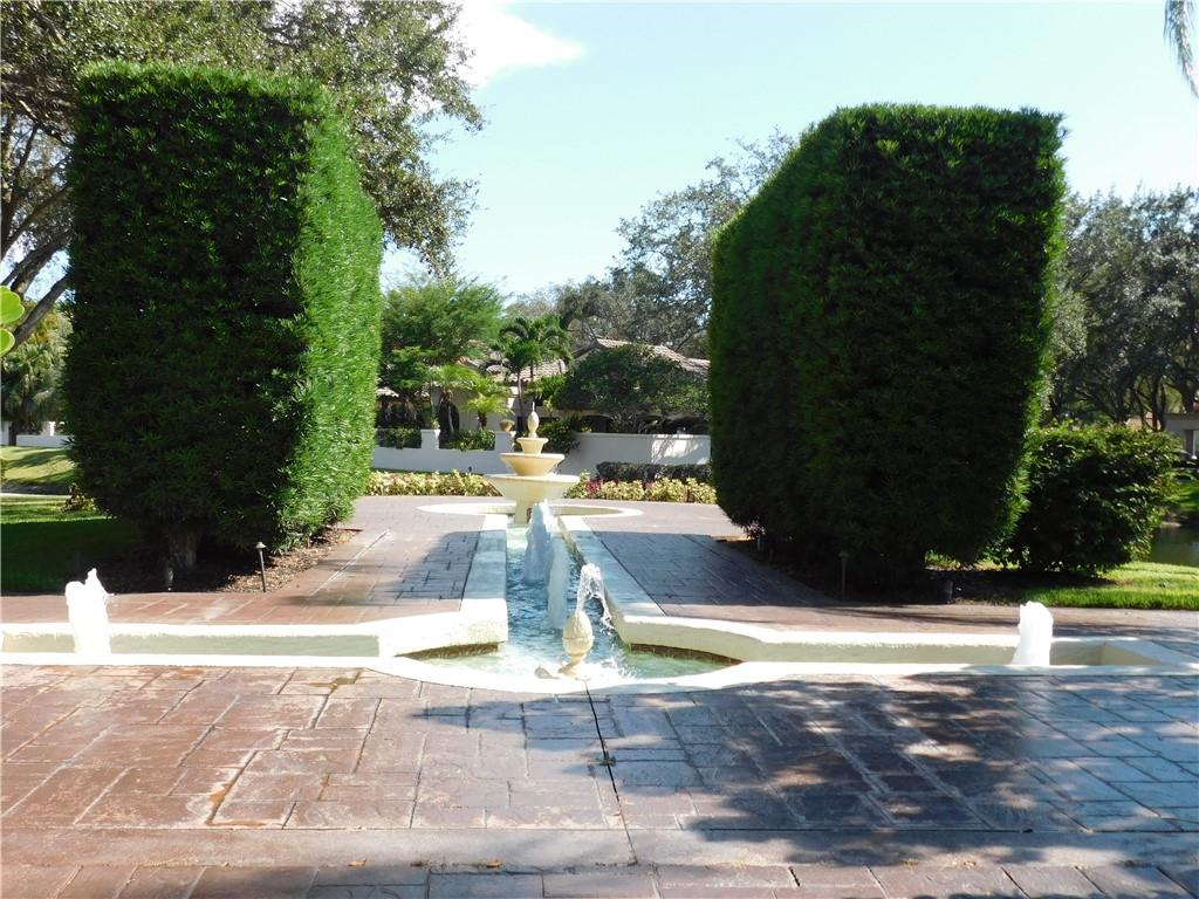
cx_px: 600
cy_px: 450
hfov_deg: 51.4
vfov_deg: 39.7
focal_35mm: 36
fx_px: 1247
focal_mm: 6.3
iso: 125
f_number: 3.5
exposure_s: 1/640
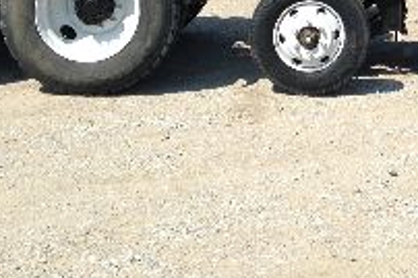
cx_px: 420
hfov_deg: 18.3
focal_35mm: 109
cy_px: -106
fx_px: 1264
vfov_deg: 12.1
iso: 50
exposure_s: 1/1808
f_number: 2.4
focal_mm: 4.12
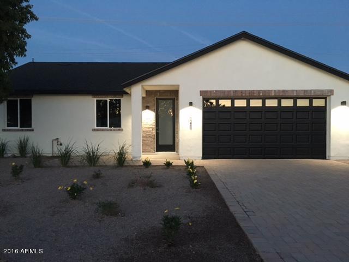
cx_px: 174
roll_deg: +0.0
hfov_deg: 61.7
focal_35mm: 29
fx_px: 292
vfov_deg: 48.2
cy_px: 131
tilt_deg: +0.4
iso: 400
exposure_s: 1/15
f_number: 2.2
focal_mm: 4.15
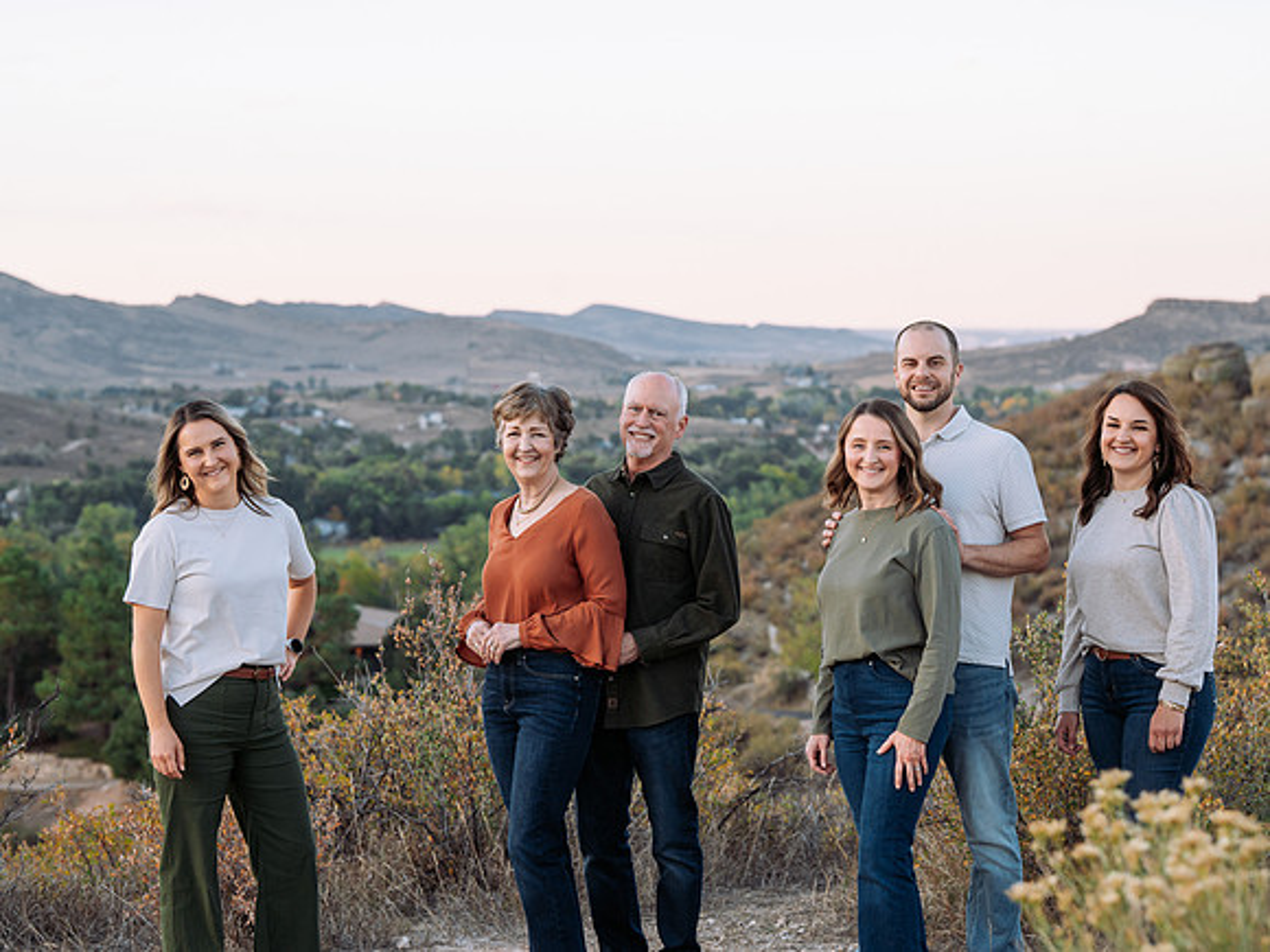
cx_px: 635
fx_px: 3732
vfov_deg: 14.5
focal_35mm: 102
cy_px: 476
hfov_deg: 19.3
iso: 500
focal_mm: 94
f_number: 5.6
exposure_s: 1/160
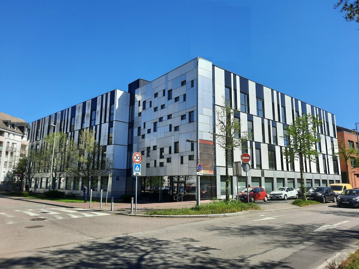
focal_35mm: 25
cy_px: 134
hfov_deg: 69.4
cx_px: 180
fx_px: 259
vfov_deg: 54.9
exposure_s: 1/997
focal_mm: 4.6
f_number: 2
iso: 32
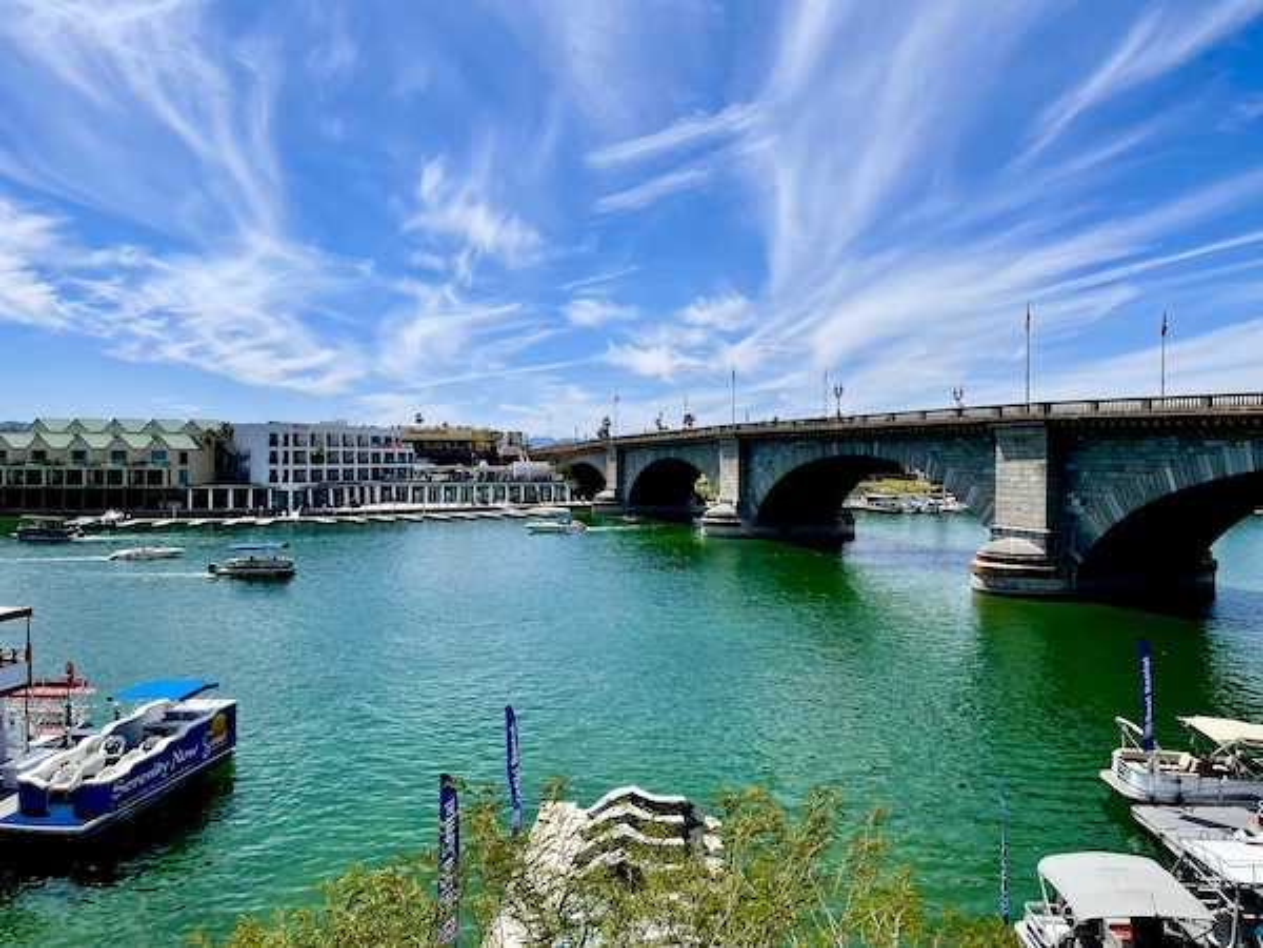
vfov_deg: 54.9
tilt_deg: -1.1
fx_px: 912
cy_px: 474
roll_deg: -1.0
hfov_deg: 69.4
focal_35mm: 25
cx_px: 632
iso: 32
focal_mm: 5.1
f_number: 1.6
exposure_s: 1/6250
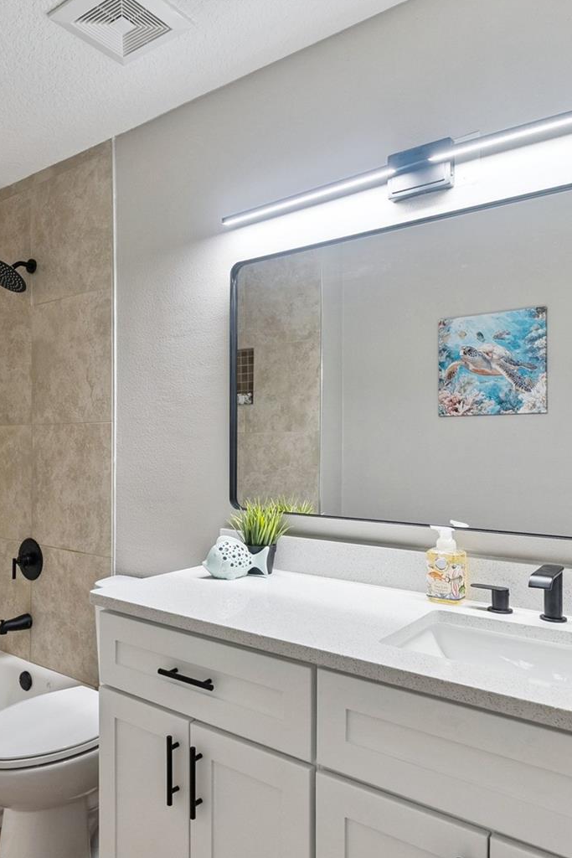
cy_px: 441
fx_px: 596
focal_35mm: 25
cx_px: 183
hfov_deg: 50.2
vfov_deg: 71.5
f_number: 2.8
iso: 250
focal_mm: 11.2
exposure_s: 1/160
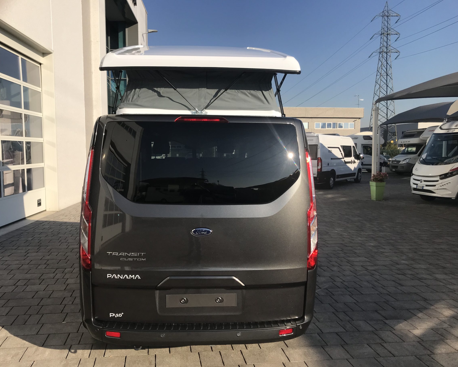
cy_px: 188
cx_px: 208
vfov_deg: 48.5
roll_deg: +0.2
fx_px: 407
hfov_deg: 58.7
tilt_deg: -3.4
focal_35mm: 30
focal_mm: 3.99
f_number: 1.8
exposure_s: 1/2283
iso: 20
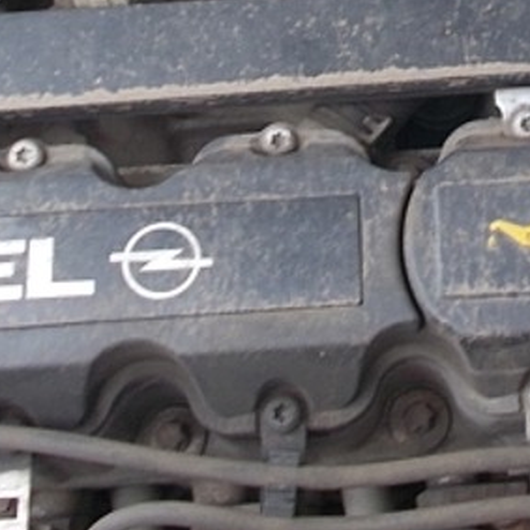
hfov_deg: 17.1
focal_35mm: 99
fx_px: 1715
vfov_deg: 16.7
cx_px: 550
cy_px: -126
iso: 80
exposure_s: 1/80
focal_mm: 4.6
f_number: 3.2
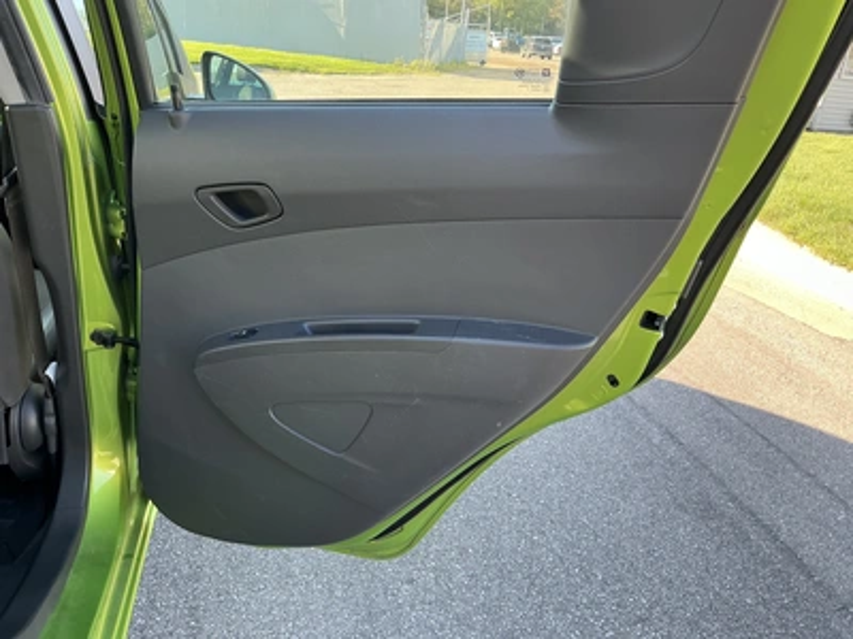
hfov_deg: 63.4
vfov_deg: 49.7
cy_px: 320
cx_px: 426
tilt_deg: -20.5
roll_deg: -4.3
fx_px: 690
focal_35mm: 28
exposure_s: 1/122
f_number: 1.8
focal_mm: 3
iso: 32
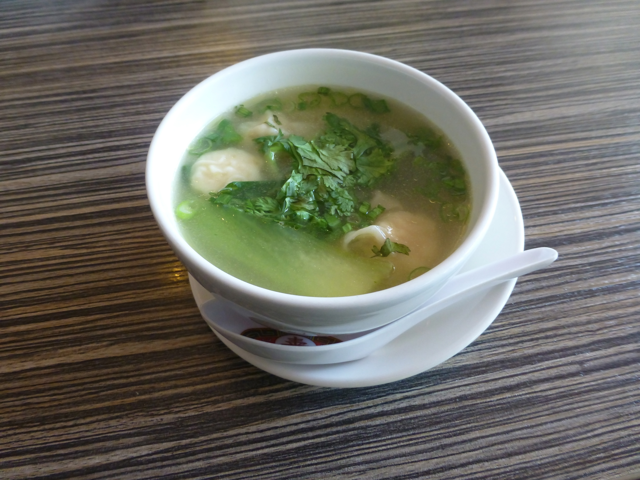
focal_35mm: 24
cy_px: 240
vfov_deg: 56.8
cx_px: 320
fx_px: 444
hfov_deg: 71.6
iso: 400
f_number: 3.3
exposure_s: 1/25
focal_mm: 4.3
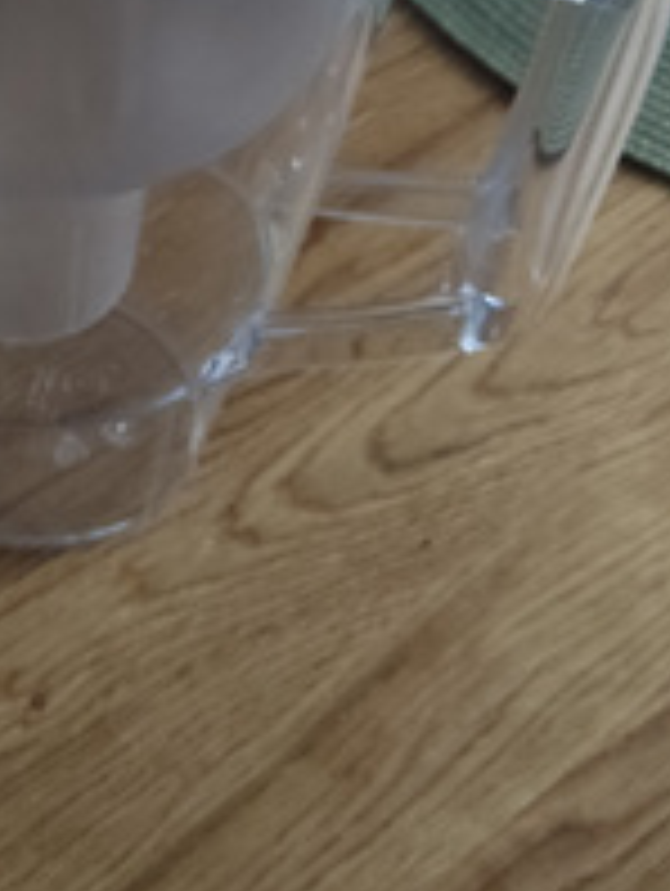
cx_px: -2
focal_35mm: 63
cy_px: 14
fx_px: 1622
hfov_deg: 22.4
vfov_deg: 28.9
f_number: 1.79
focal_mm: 4.71
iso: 1279
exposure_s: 1/25
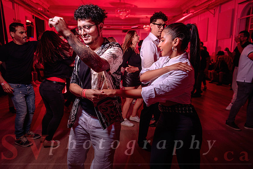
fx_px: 173
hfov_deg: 72.3
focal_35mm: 25
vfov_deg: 52.0
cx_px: 126
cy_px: 84
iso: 800
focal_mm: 24
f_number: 3.2
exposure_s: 1/60
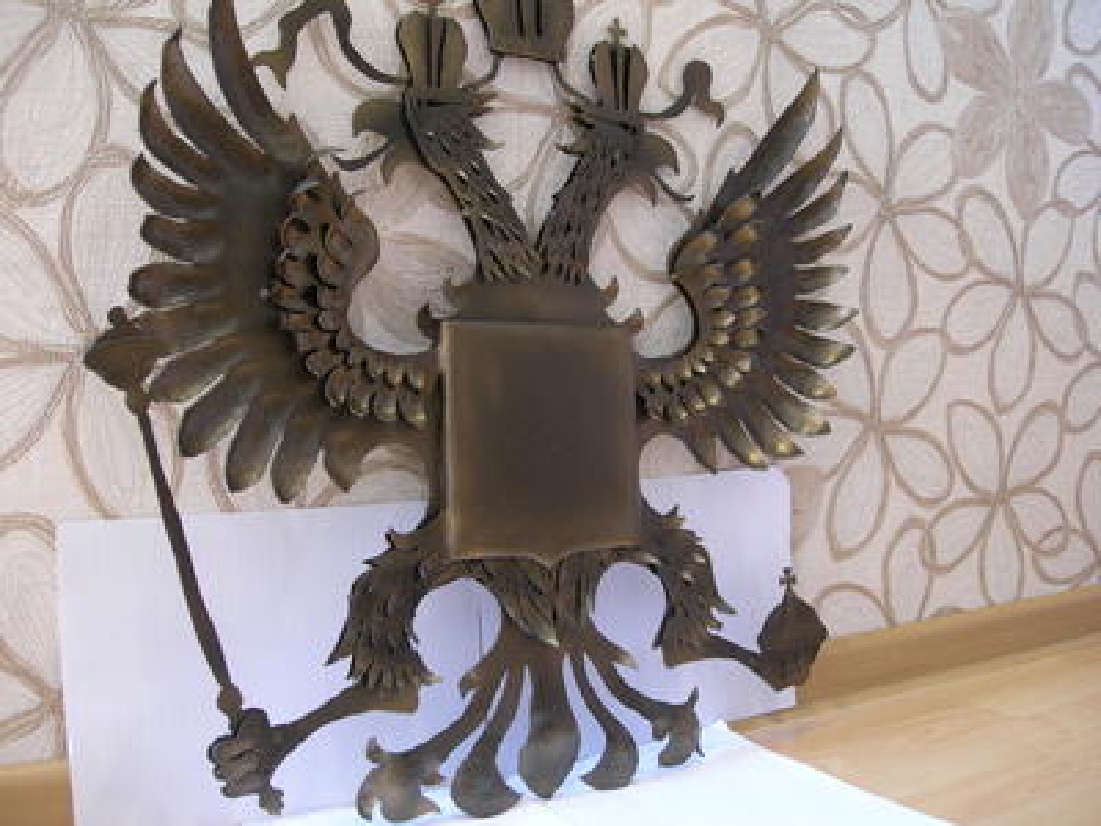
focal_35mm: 38
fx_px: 1209
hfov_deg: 49.0
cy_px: 413
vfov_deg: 37.7
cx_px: 550
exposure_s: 1/3.8
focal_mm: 7.8
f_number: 2.8
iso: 70
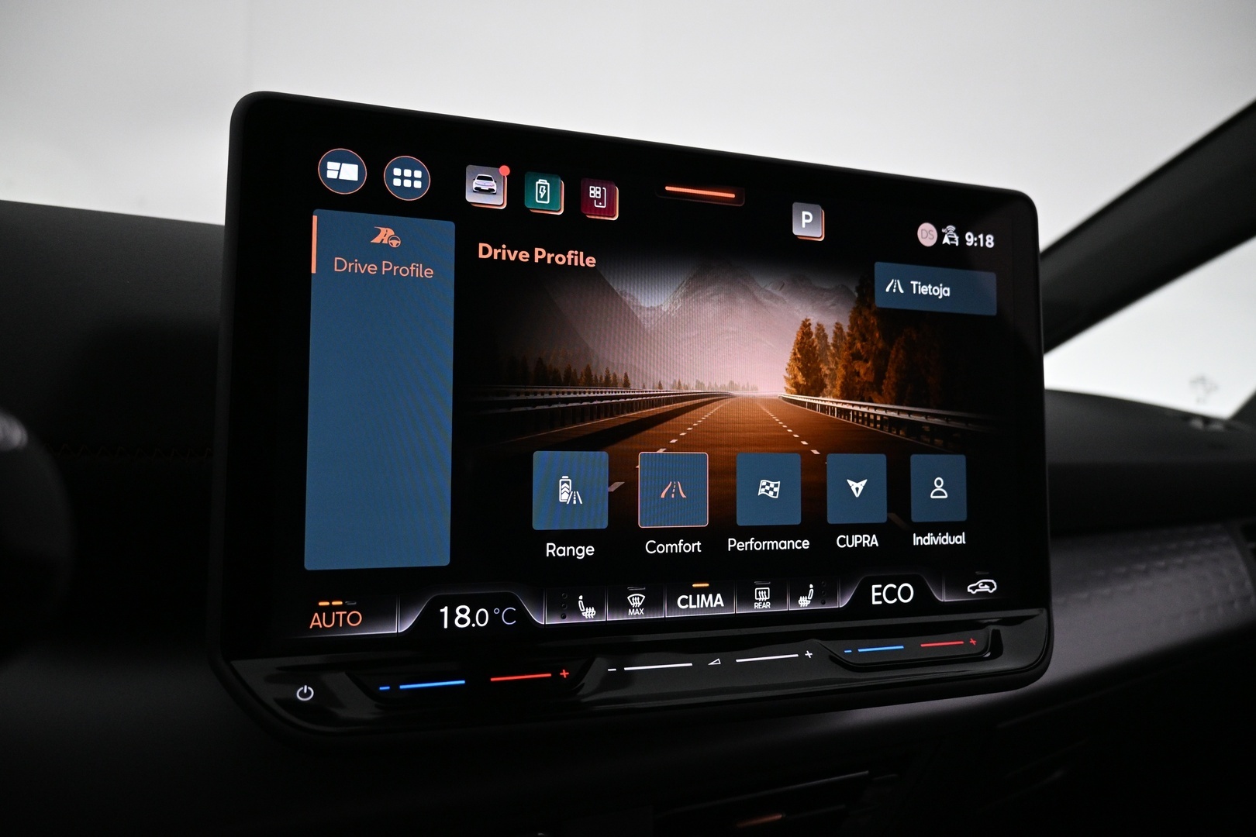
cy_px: 418
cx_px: 628
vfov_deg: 53.1
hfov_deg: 73.7
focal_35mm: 24
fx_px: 837
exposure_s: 1/100
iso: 1600
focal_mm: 16
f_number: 3.5
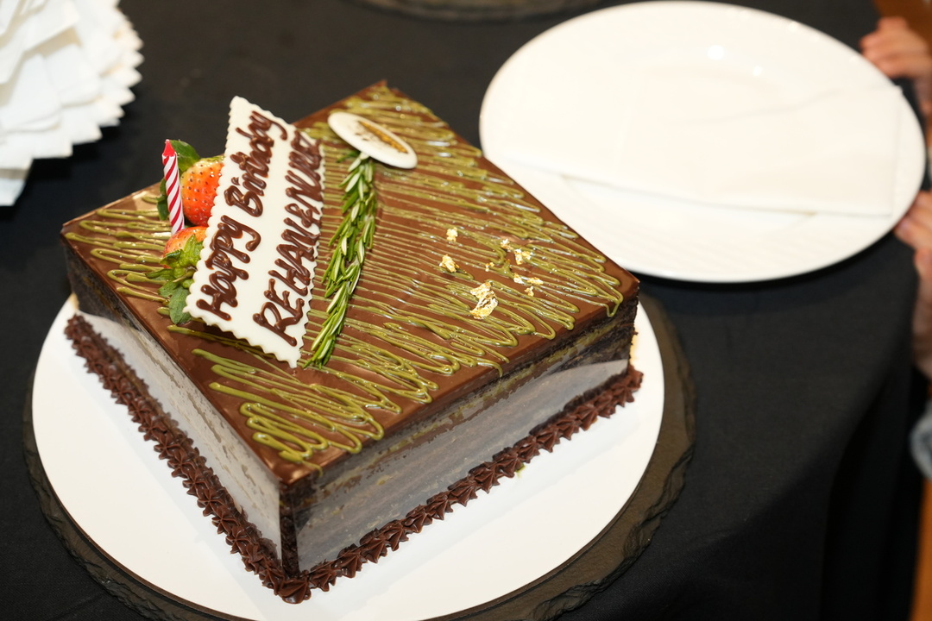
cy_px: 310
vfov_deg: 22.6
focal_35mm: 60
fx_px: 1553
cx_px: 466
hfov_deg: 33.4
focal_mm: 60
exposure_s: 1/125
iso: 2500
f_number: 4
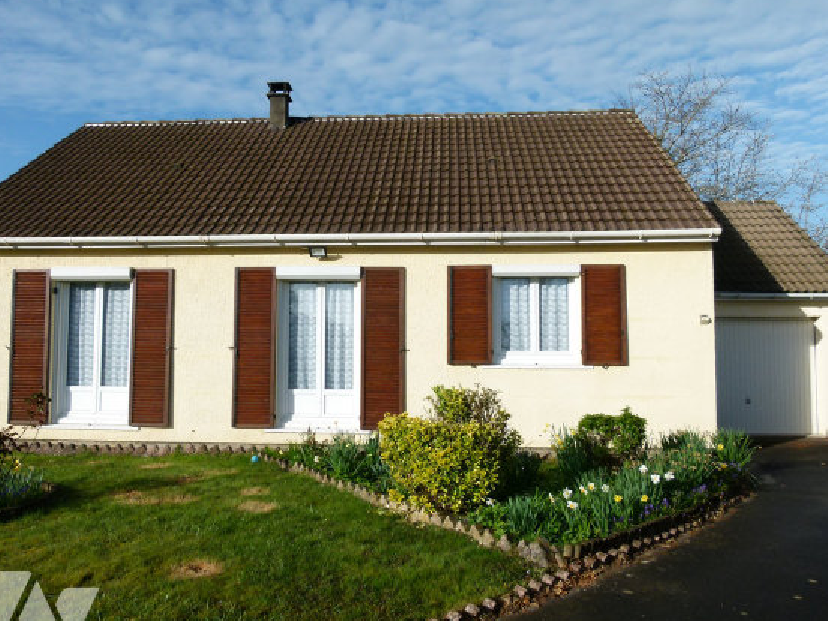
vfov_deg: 48.2
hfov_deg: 61.6
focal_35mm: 29
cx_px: 390
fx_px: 694
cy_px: 315
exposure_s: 1/1300
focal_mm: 4.5
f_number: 4
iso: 100
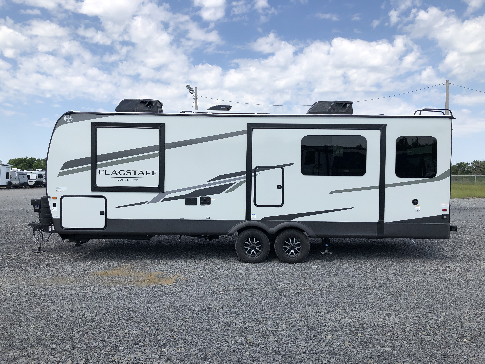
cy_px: 182
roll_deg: -0.2
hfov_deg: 63.4
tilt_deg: -1.2
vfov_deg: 49.7
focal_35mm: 28
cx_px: 242
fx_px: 392
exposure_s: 1/2288
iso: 20
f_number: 1.8
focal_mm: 3.99
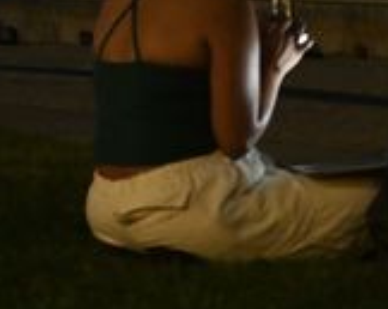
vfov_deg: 5.0
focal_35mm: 297
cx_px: 822
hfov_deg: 6.3
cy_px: -475
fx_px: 3404
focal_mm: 50
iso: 2000
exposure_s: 1/13
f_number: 1.4
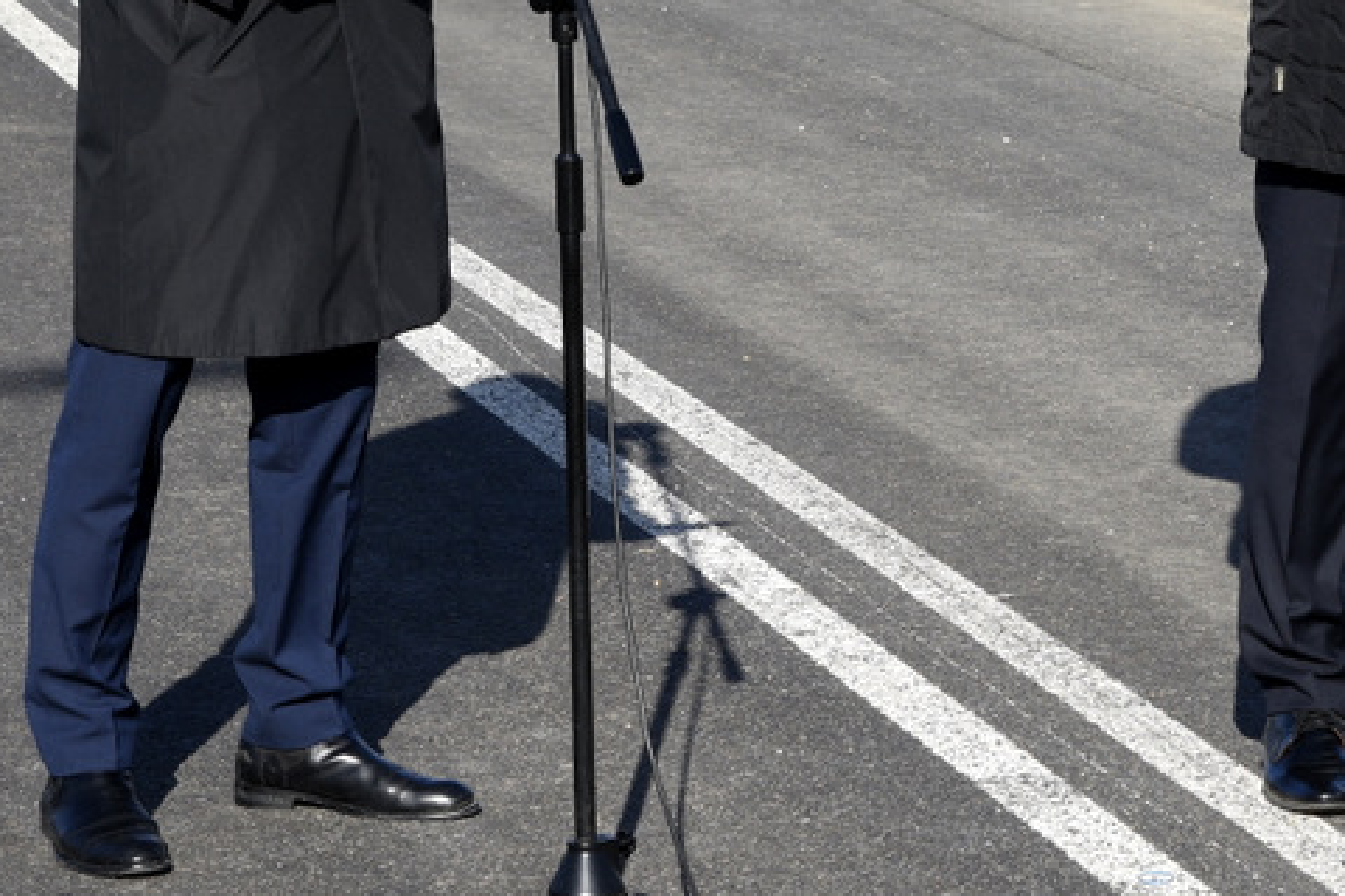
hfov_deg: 16.6
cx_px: 1423
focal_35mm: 120
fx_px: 4483
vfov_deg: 11.3
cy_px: 20
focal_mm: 32
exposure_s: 1/400
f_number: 5.6
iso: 100
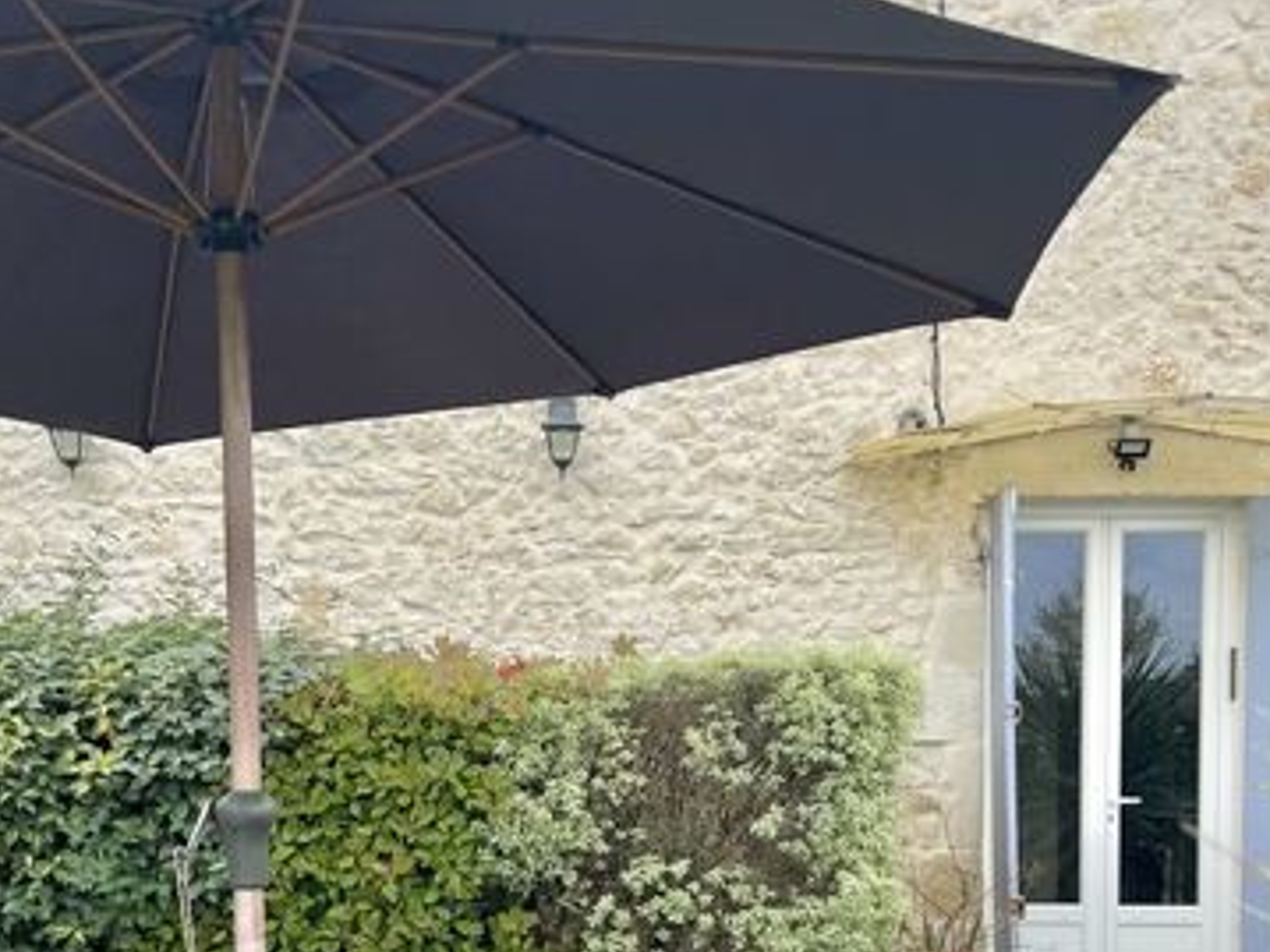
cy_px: 810
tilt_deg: -2.6
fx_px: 1870
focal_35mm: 51
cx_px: 554
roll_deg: +0.2
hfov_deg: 37.4
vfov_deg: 27.7
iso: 50
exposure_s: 1/3571
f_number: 1.5
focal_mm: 5.7
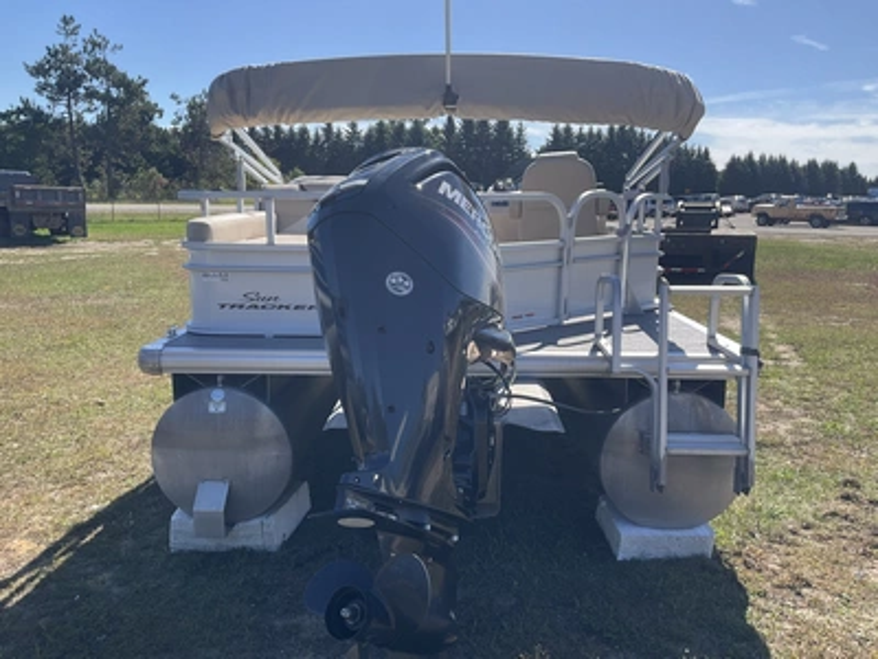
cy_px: 330
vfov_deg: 48.2
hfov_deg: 61.7
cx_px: 439
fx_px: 736
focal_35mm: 29
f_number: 1.8
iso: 25
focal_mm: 3
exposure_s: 1/1015
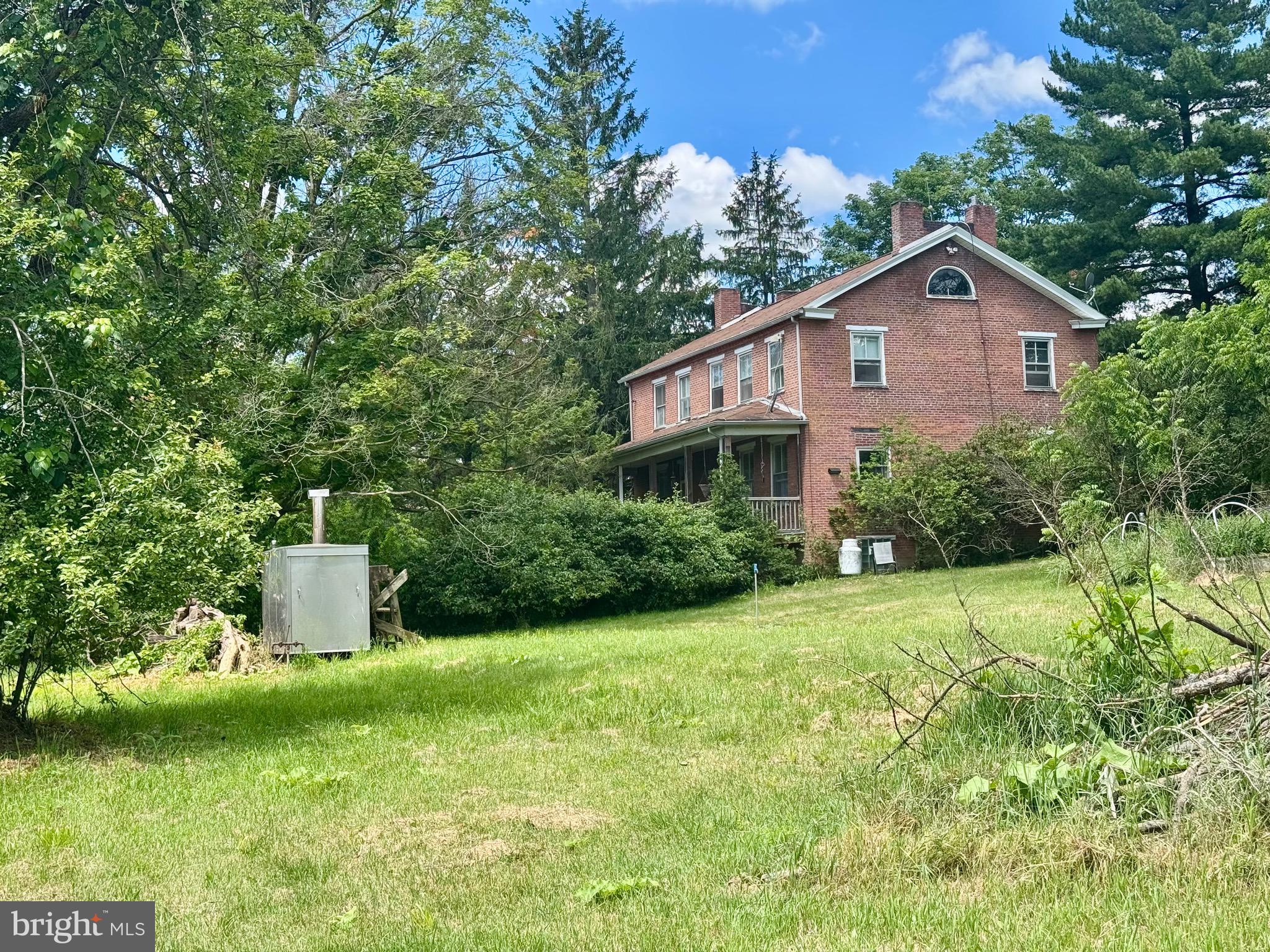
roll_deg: +2.0
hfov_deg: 39.7
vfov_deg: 30.3
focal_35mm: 48
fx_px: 1761
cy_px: 476
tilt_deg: +4.6
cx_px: 635
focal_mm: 6.76
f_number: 1.78
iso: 64
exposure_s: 1/1490
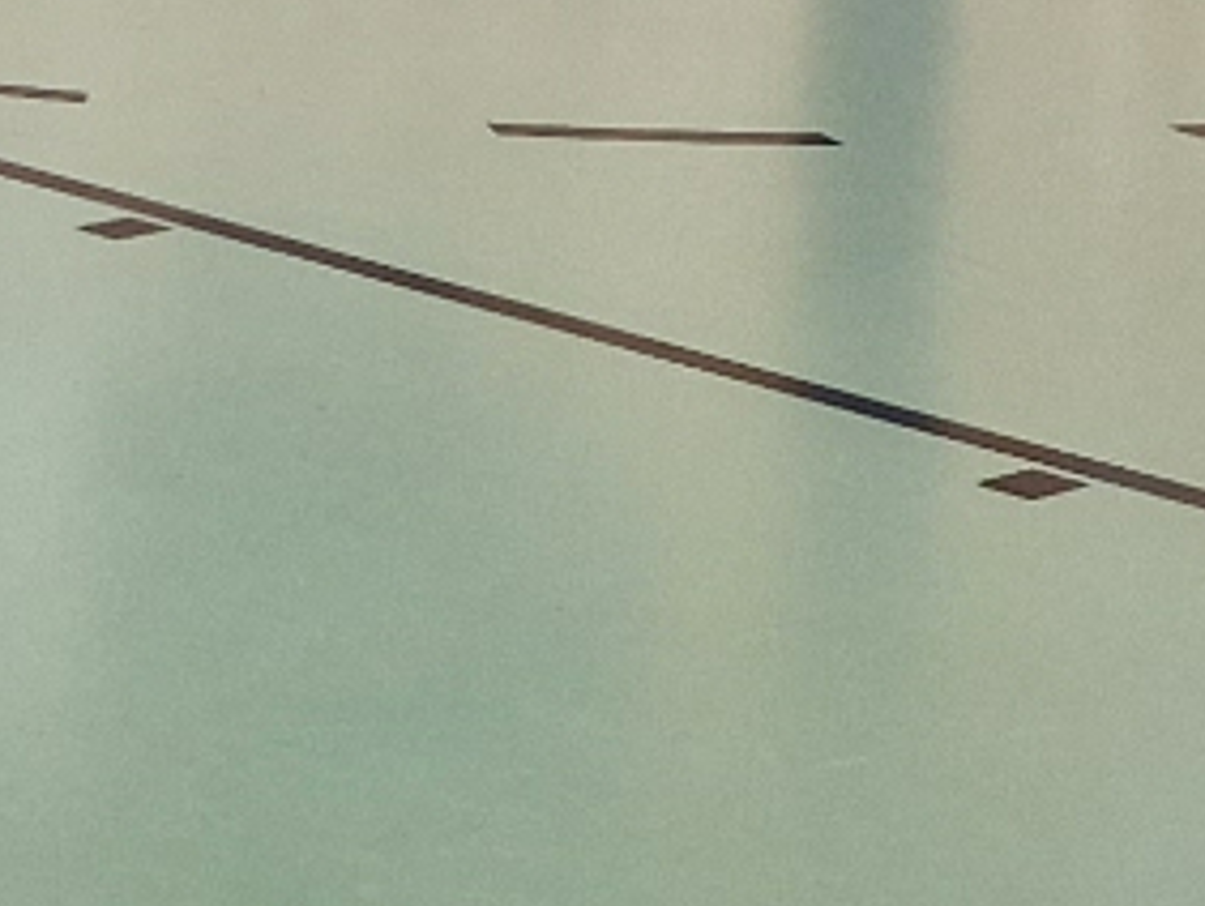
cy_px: -957
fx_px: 5818
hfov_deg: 10.3
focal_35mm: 167
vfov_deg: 8.4
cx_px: -1654
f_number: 1.8
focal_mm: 5.4
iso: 100
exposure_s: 1/100
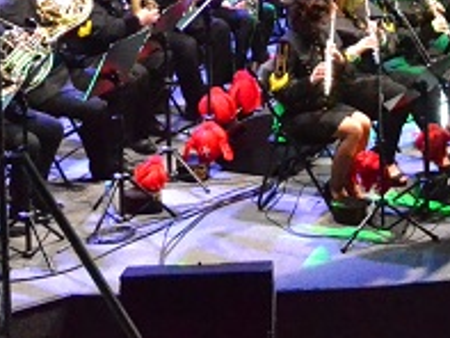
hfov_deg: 11.5
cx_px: 699
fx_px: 2133
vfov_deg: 8.8
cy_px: -186
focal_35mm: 164
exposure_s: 1/160
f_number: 6.3
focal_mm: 28
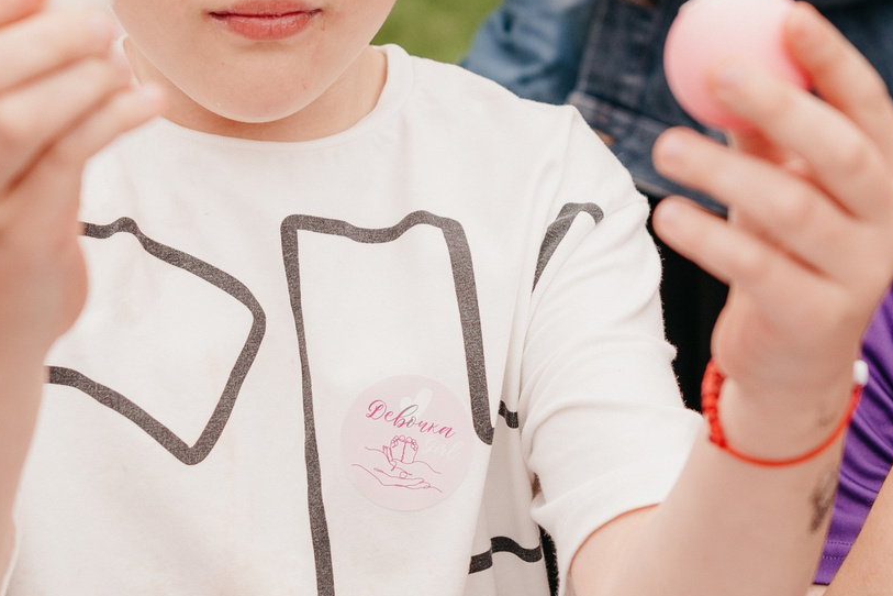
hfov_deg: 19.1
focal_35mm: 107
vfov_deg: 12.6
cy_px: -6
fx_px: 2654
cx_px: 498
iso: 160
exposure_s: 1/500
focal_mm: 34
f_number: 3.2
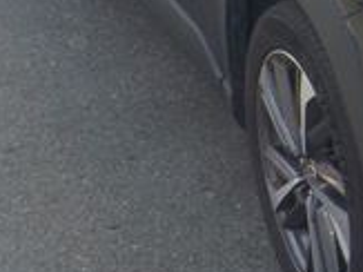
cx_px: 561
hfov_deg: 15.3
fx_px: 1236
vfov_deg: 12.3
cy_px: -54
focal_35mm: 118
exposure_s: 1/500
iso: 125
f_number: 3.3
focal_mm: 4.1
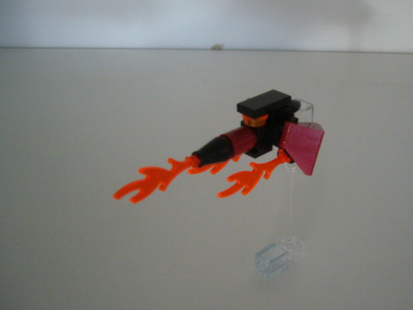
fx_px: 525
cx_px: 255
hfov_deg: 42.7
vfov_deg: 32.9
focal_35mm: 44
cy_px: 157
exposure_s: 1/13
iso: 200
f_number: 2.8
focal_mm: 5.8
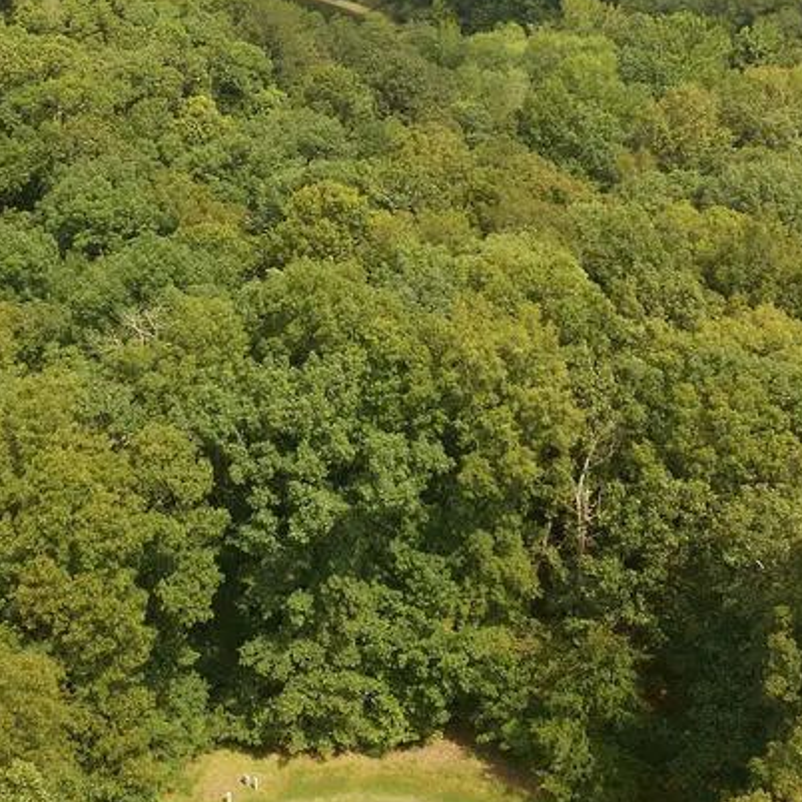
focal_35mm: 54
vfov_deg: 31.4
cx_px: 315
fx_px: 1415
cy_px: 280
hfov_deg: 31.5
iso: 100
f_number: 4.5
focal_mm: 12.3
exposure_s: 1/800
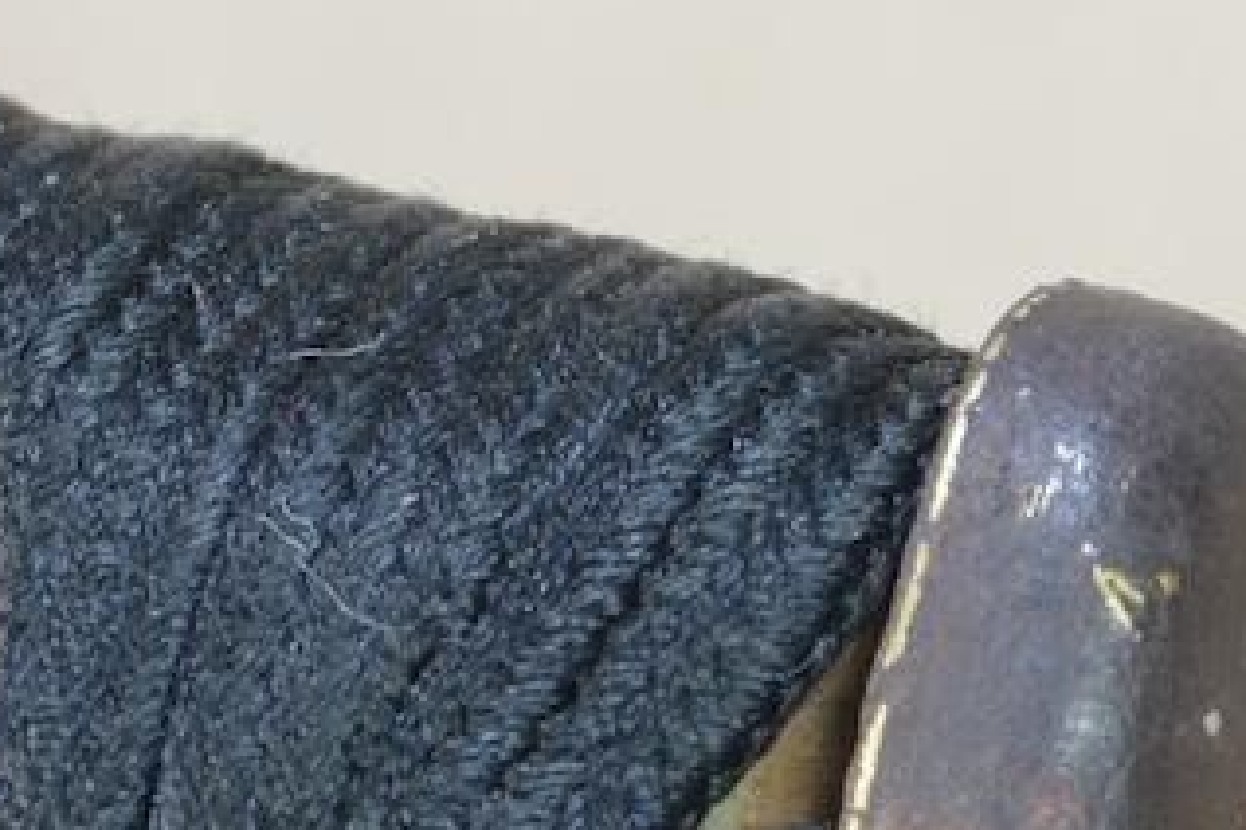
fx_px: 22842
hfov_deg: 3.1
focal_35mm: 660
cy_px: 1055
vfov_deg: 2.1
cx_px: 995
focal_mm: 100
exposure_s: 1/2
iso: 400
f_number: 11
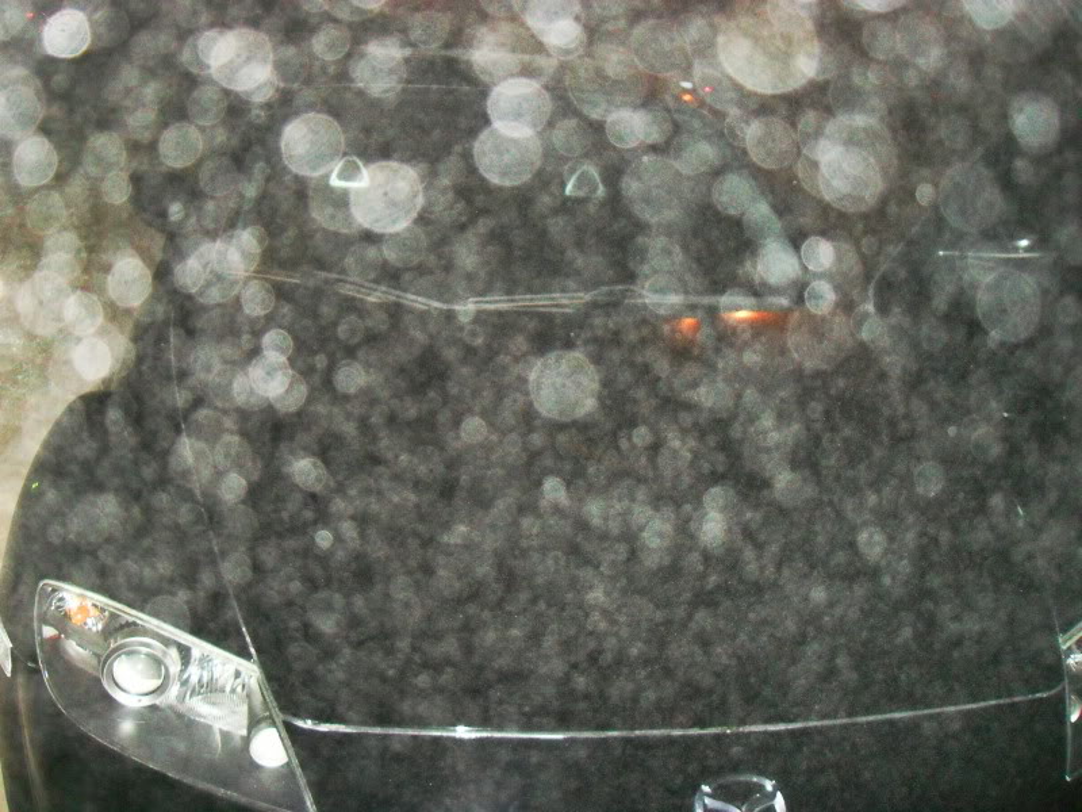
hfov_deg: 52.6
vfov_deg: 40.7
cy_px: 406
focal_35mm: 35
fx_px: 1094
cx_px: 541
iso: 400
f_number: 2.8
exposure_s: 1/45
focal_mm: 6.2
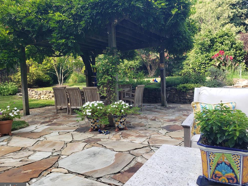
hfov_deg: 65.3
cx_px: 124
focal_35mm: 27
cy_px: 96
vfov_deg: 51.4
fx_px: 193
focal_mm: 4.3
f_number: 2.4
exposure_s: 1/150
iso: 50
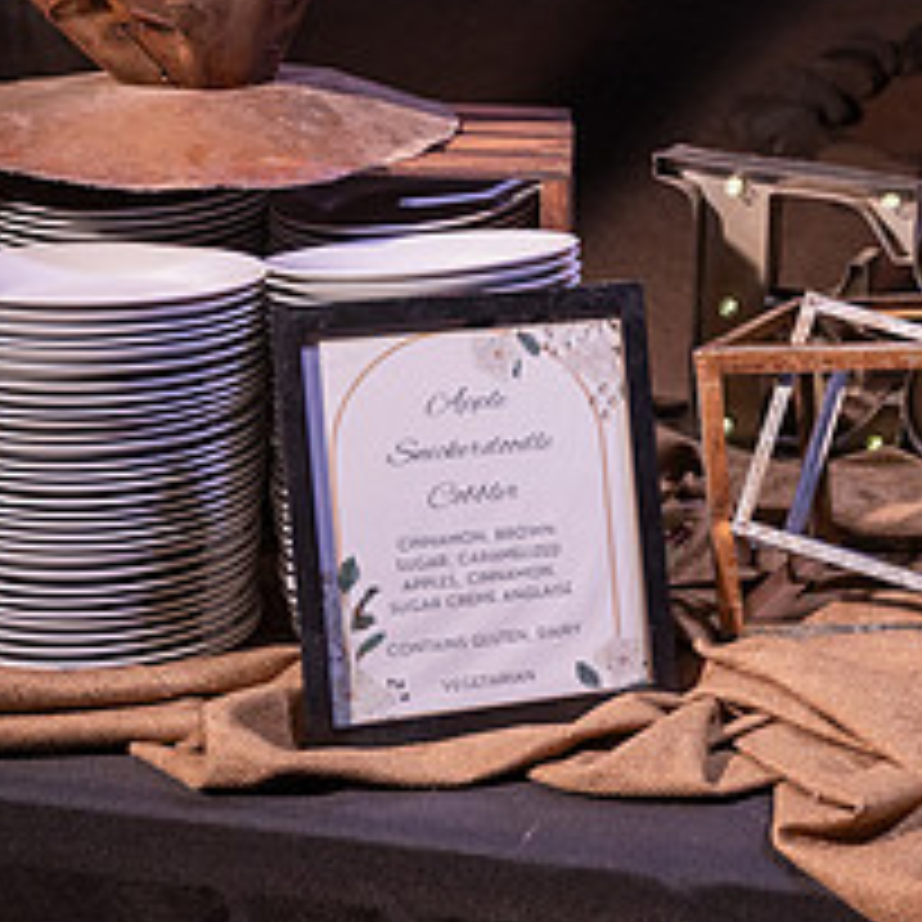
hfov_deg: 24.4
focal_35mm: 65
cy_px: 369
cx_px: 1061
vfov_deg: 26.4
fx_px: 1959
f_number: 4
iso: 1600
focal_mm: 27
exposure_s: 1/125
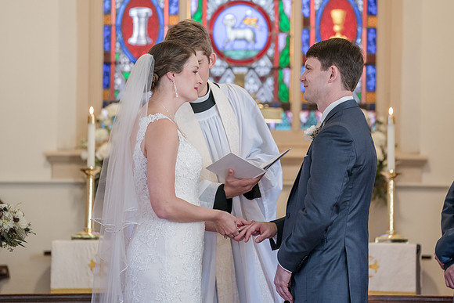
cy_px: 127
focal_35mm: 240
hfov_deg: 8.6
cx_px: 261
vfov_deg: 5.7
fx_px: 3028
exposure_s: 1/100
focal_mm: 200
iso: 2000
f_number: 3.2
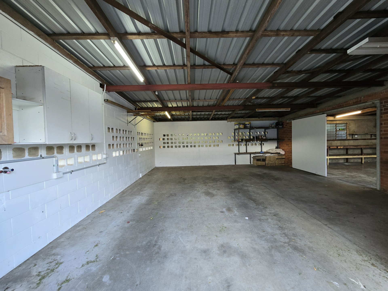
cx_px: 194
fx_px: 146
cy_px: 146
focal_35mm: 13
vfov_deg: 89.9
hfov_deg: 106.2
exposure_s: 1/50
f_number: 2.2
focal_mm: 2.2
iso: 100
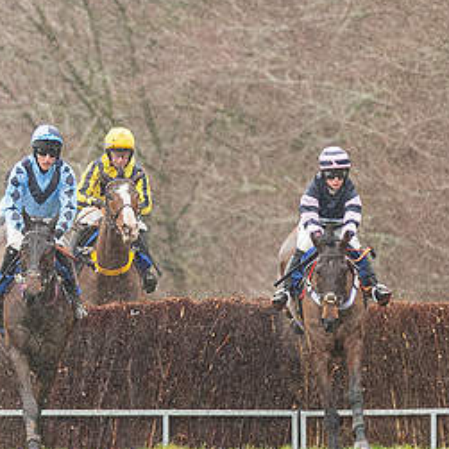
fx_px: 20662
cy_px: 315
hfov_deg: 1.2
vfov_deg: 1.2
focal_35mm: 1408
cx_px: 33
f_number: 5
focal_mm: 300
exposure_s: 1/1000
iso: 1000
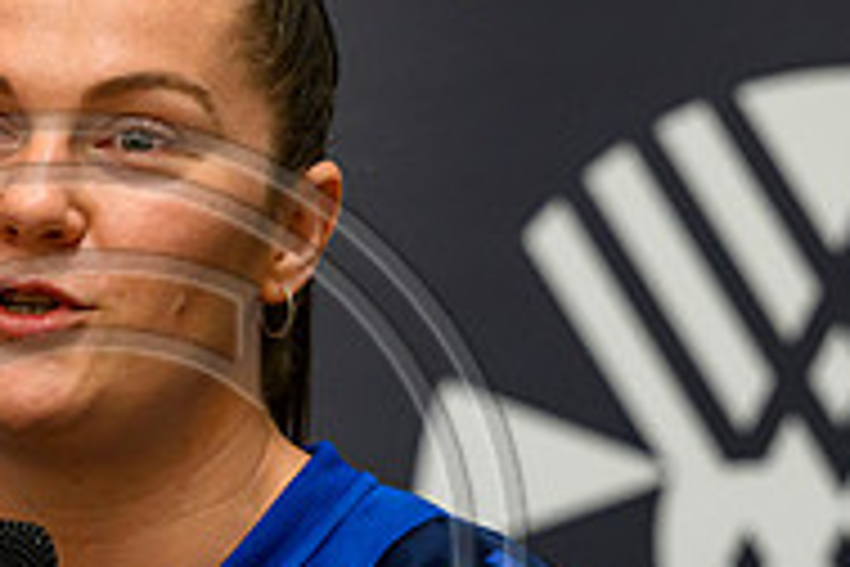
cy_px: 569
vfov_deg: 3.1
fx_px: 10530
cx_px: 63
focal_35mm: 446
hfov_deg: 4.6
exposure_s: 1/400
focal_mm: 145
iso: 4000
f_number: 3.5
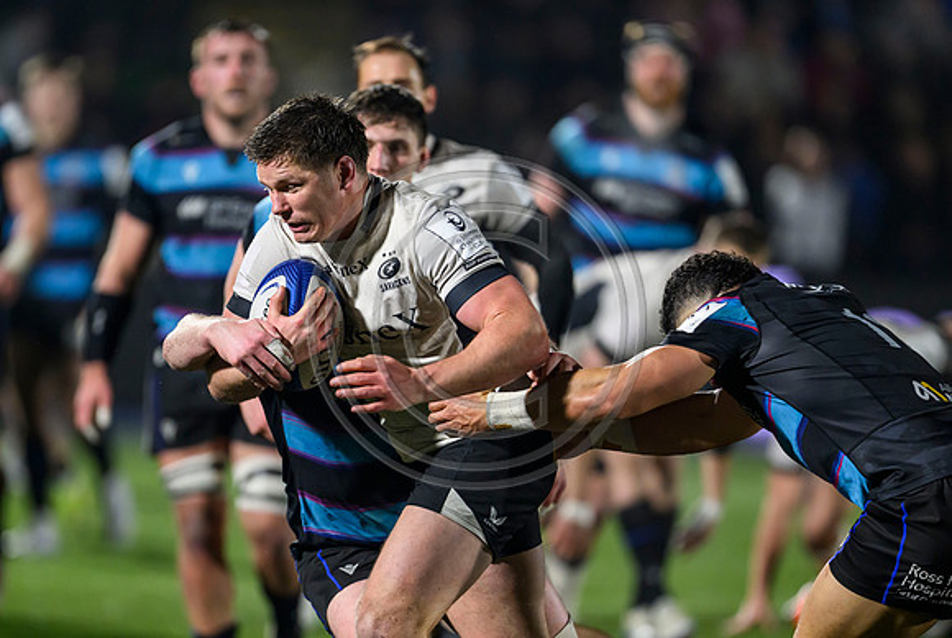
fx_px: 12860
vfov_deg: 2.8
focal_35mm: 485
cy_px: 385
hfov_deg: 4.2
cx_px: 469
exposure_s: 1/1600
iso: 4000
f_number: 3.2
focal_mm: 400
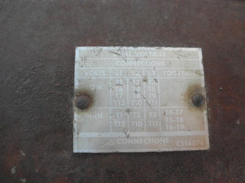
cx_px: 122
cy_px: 92
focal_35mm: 28
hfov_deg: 63.4
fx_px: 198
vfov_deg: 49.7
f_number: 3
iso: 64
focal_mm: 5
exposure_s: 1/125
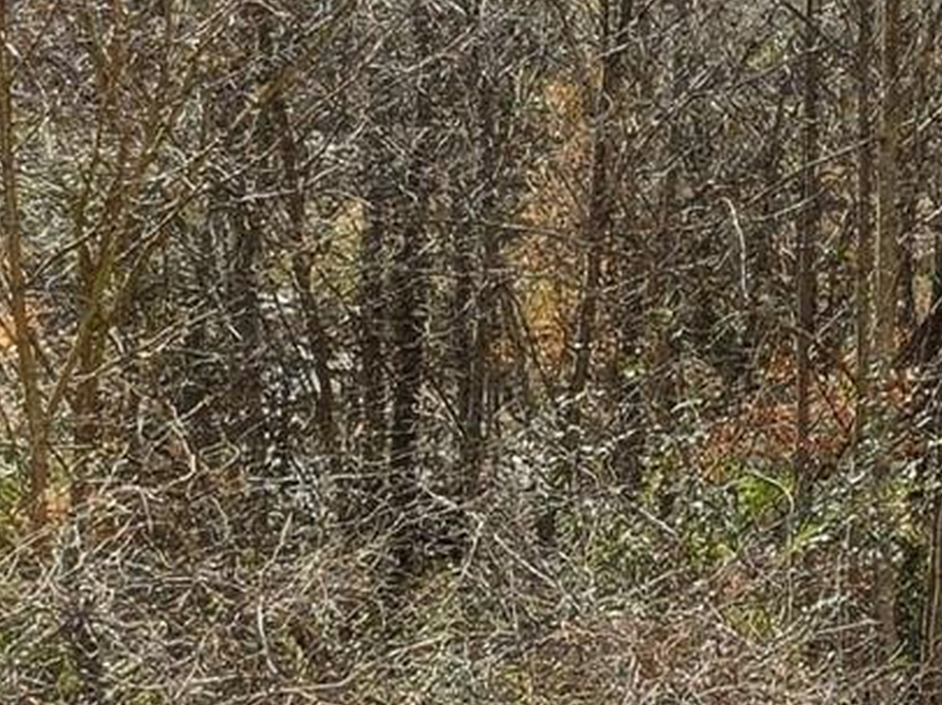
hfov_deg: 27.4
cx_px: 522
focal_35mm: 71
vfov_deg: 20.2
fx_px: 1931
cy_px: 661
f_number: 4
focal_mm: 10
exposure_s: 1/4000
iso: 100
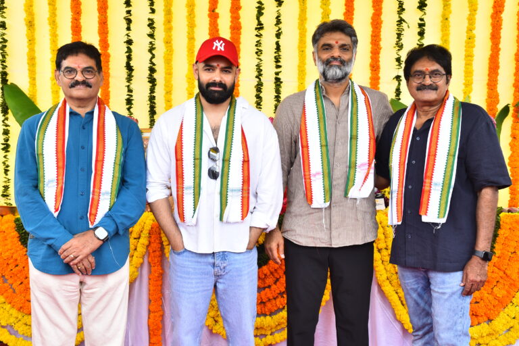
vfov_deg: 27.0
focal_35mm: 50
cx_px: 260
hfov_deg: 39.6
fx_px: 721
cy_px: 173
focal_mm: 50
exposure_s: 1/125
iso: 1000
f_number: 6.3
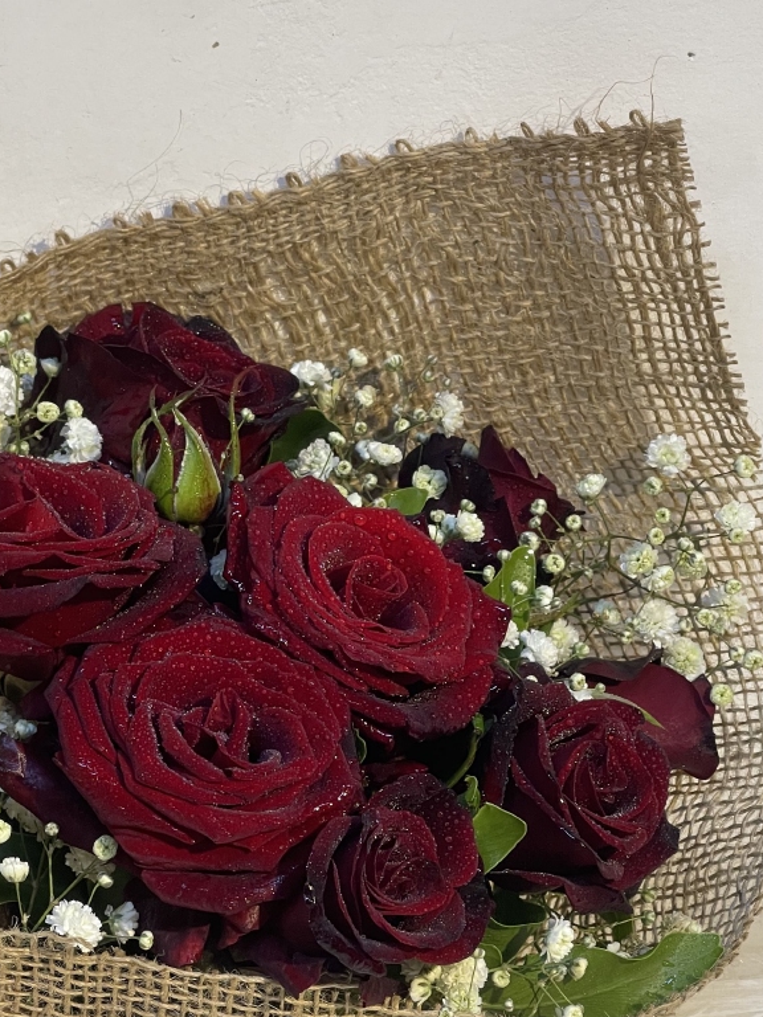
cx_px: 317
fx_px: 2939
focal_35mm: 100
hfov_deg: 14.8
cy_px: 610
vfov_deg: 19.6
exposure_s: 1/100
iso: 100
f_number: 2.2
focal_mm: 7.5
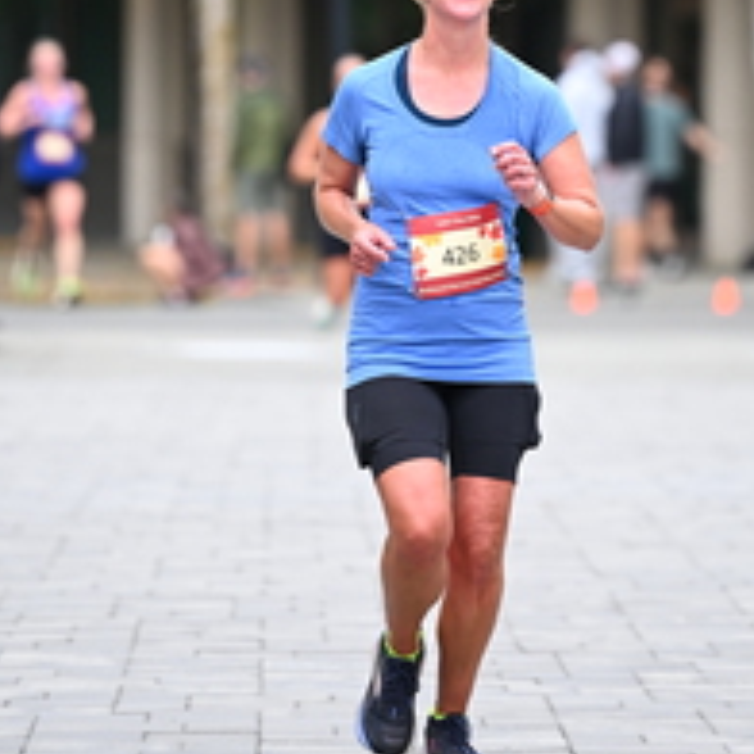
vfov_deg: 4.3
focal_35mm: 406
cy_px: -19
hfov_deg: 4.3
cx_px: 448
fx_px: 10005
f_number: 2.8
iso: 640
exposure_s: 1/1600
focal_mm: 170
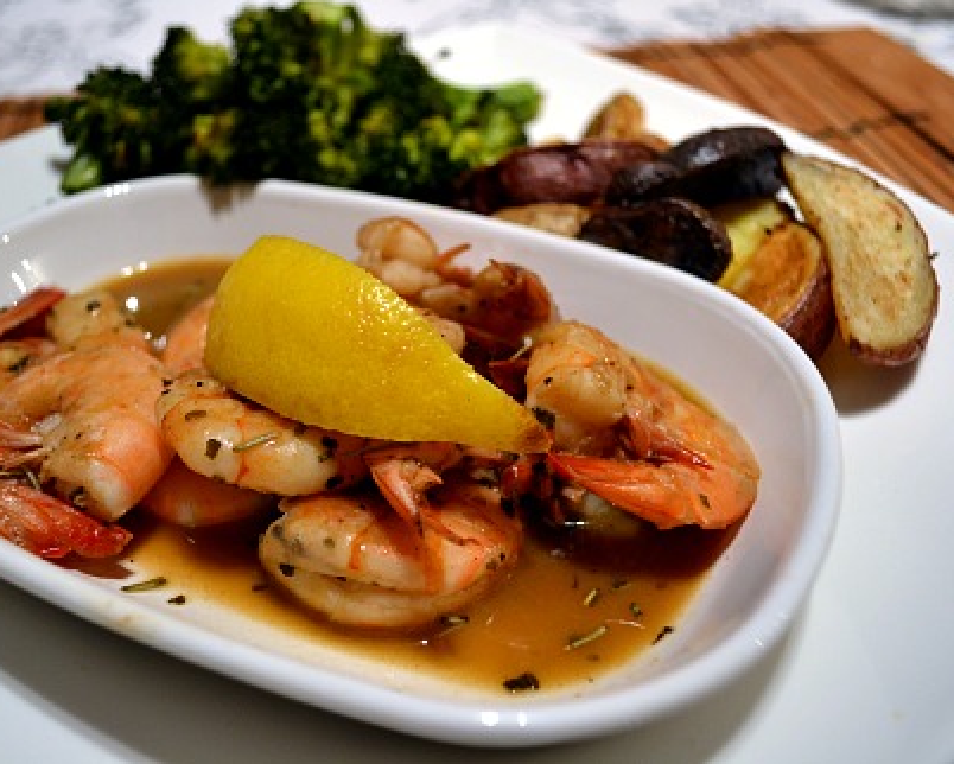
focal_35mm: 35
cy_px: 376
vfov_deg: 42.3
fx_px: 989
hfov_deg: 51.3
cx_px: 408
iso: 560
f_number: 3.8
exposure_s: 1/15
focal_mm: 20
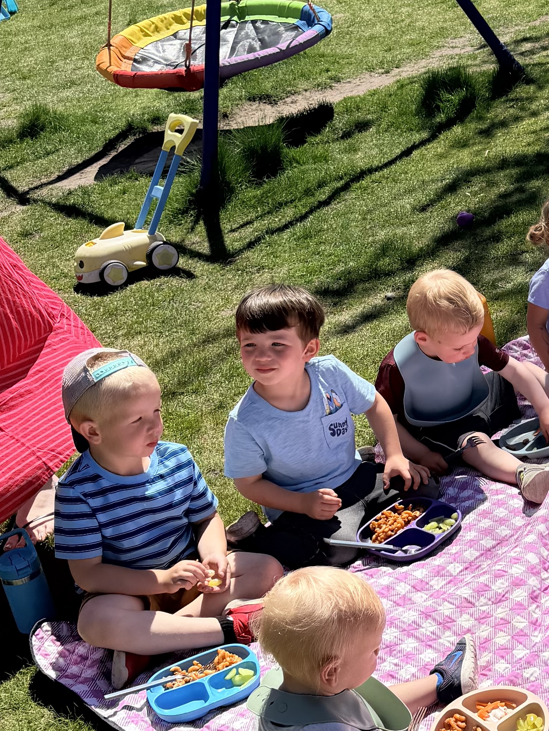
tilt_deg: -24.9
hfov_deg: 20.3
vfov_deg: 29.0
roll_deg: +8.3
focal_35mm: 67
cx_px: 689
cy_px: 348
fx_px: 1417
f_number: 1.78
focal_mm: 6.76
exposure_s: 1/4975
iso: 80
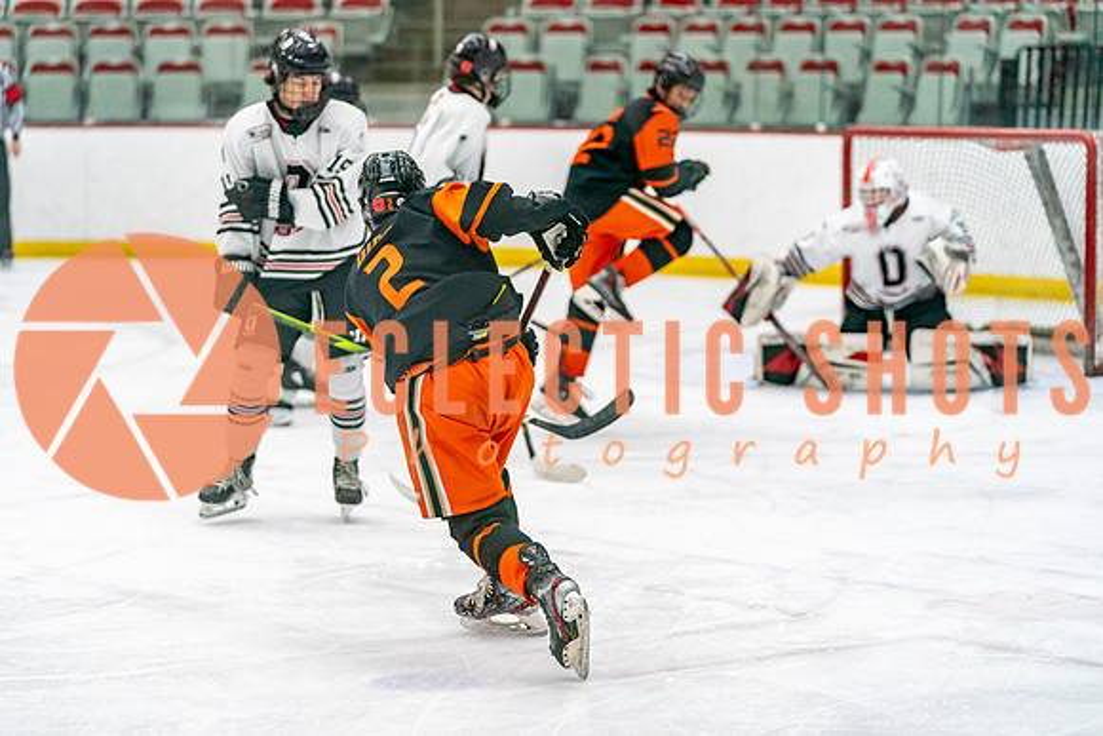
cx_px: 500
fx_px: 3864
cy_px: 399
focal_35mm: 126
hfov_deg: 16.2
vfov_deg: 10.9
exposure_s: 1/1250
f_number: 2.8
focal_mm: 114
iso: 3200
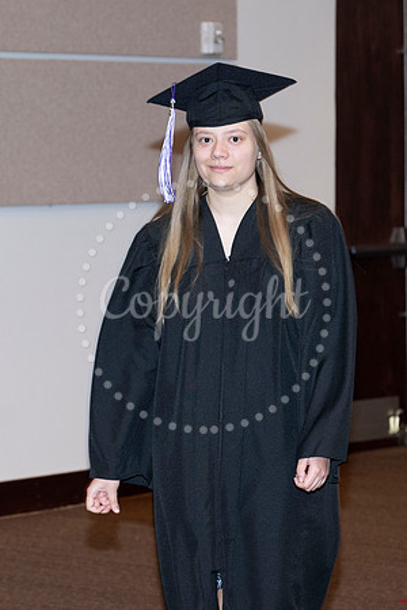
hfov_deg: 9.3
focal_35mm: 147
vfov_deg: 14.0
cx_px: 173
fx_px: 2493
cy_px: 305
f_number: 5.6
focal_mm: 98
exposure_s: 1/80
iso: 800
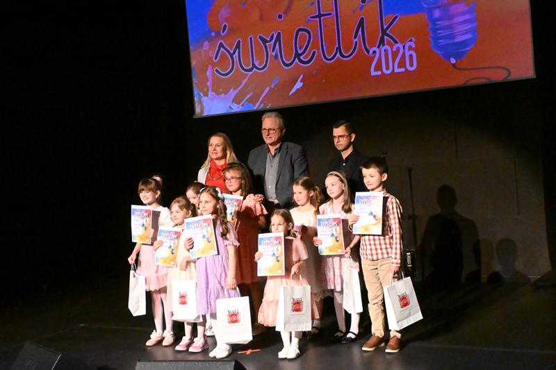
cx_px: 278
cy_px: 185
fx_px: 753
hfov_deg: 40.5
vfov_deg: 27.6
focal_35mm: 49
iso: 25600
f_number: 5
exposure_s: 1/400
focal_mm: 32.5
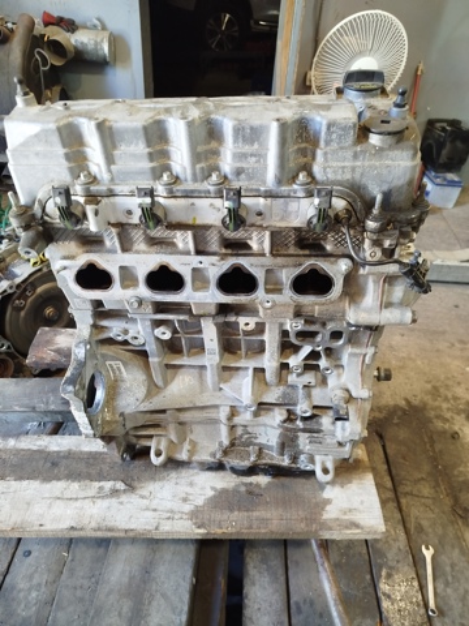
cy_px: 313
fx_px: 434
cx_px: 234
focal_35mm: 24
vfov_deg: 71.6
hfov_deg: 56.8
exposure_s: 1/33
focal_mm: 5.31
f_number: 1.7
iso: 500
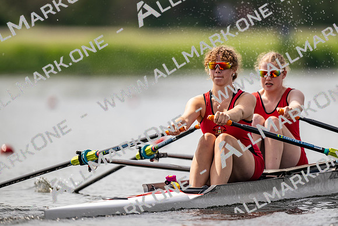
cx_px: 169
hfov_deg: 3.4
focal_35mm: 600
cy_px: 113
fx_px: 5634
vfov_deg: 2.3
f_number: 4
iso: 180
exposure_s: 1/2500
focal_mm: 600
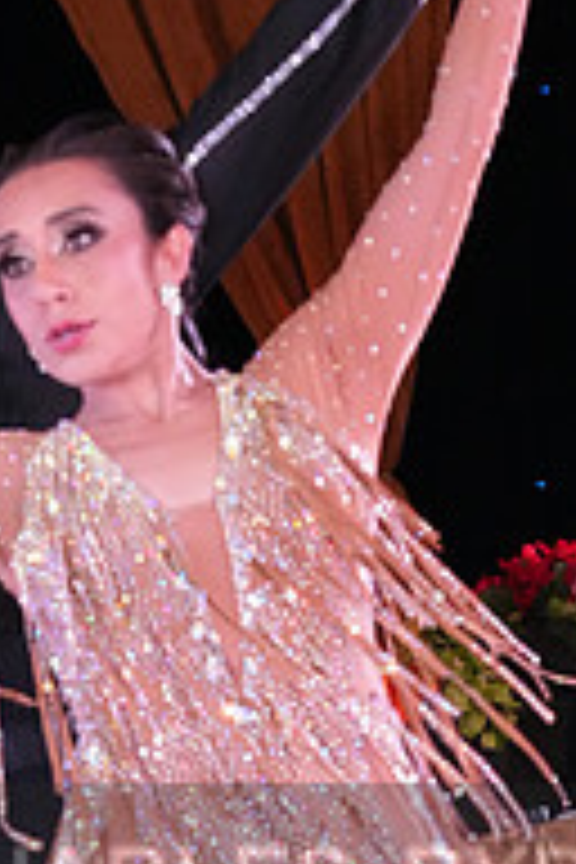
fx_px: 6815
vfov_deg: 7.2
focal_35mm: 284
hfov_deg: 4.8
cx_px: 178
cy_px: 936
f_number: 7.1
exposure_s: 1/250
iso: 8000
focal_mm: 94
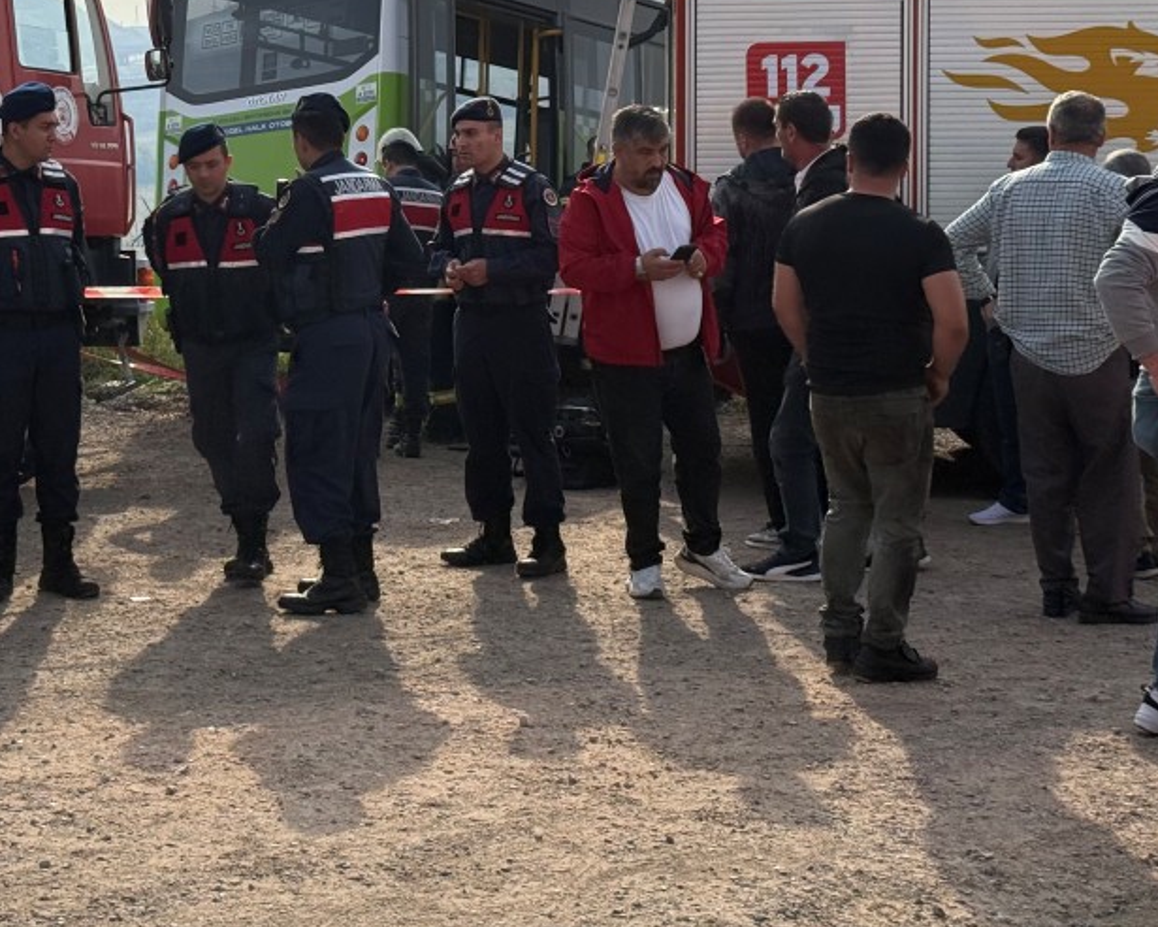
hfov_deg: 24.3
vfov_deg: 19.5
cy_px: 217
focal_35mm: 78
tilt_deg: -4.3
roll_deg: +1.9
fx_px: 2673
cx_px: 390
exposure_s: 1/7143
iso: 80
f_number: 1.78
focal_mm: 6.76
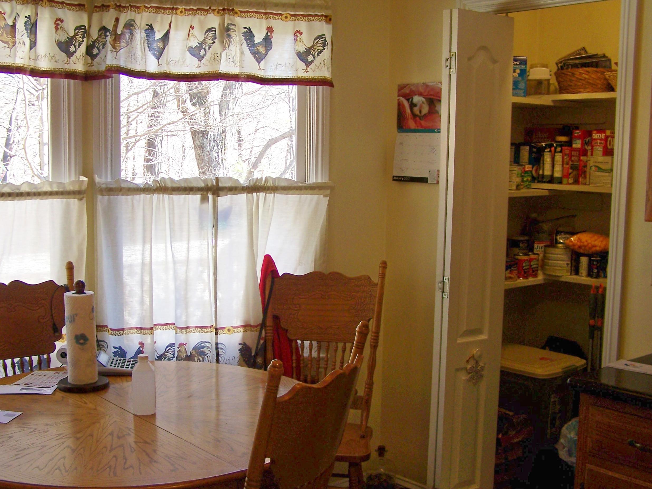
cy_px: 246
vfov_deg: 31.5
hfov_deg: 41.1
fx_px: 867
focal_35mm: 46
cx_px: 273
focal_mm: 6.3
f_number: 2.8
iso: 64
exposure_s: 1/50
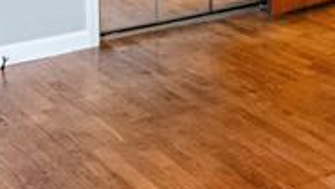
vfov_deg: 11.7
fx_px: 818
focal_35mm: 92
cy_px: -196
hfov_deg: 21.4
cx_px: 412
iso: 6400
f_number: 6.3
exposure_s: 1/15
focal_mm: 16
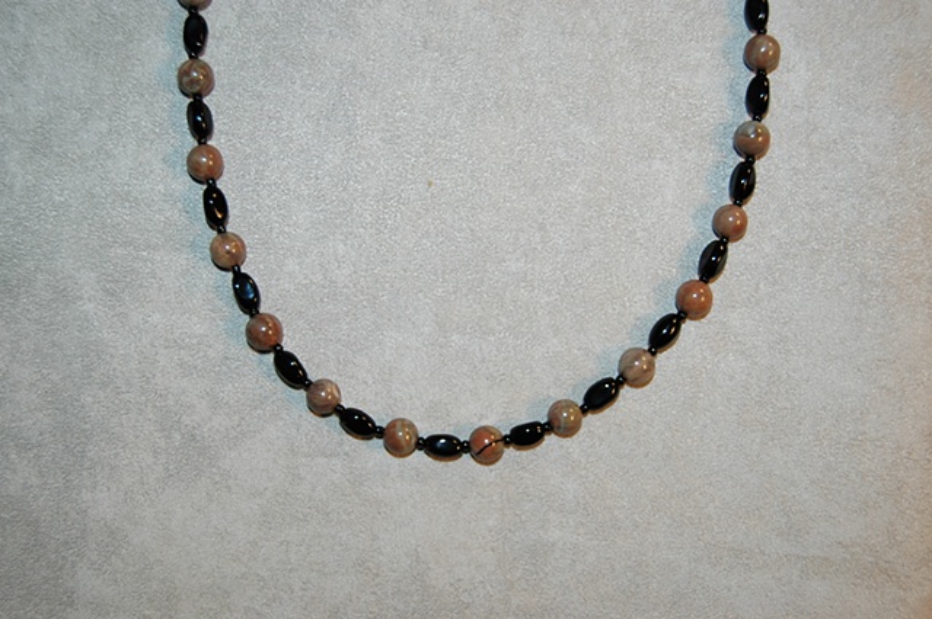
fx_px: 1241
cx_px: 466
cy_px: 310
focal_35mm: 48
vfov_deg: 28.0
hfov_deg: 41.2
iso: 200
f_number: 4.5
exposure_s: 1/60
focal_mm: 32
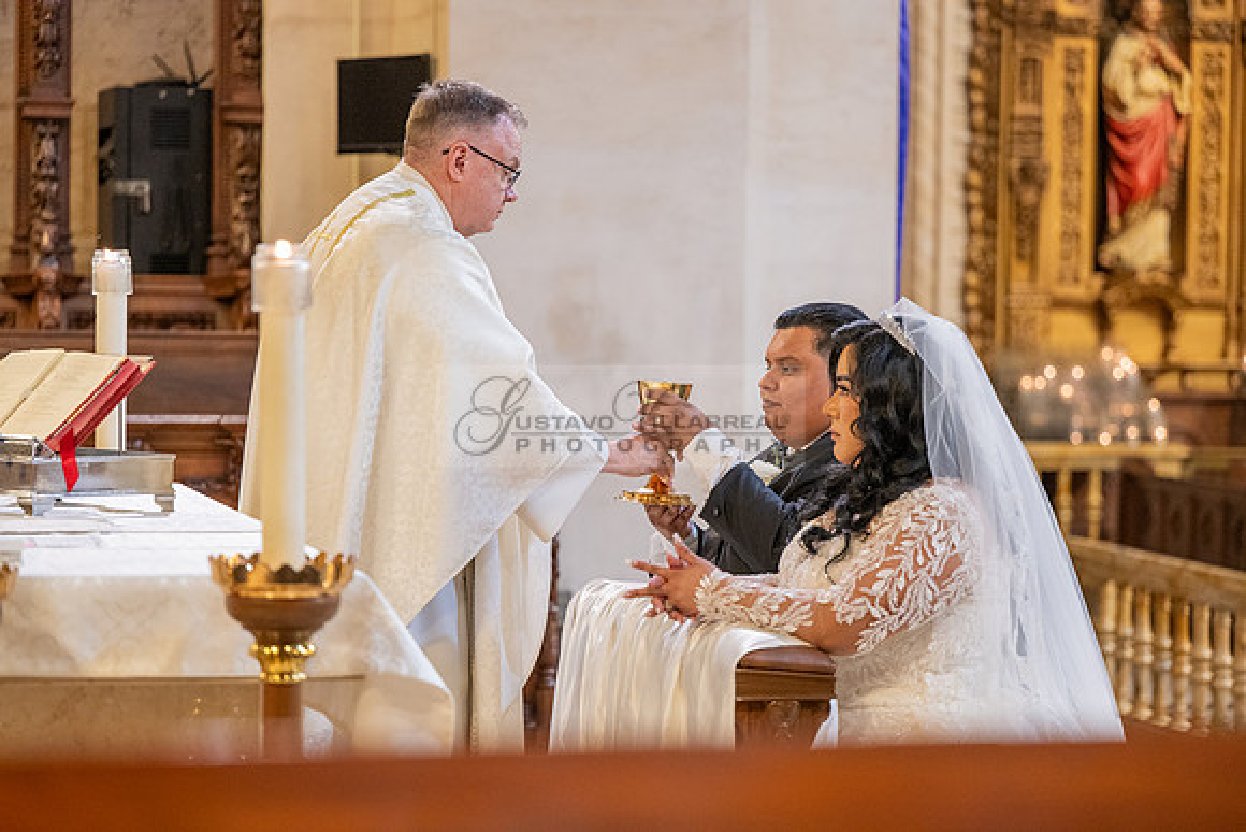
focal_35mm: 103
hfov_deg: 19.8
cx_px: 623
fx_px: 3566
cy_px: 416
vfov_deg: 13.3
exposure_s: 1/100
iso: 2000
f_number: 2.8
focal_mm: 103
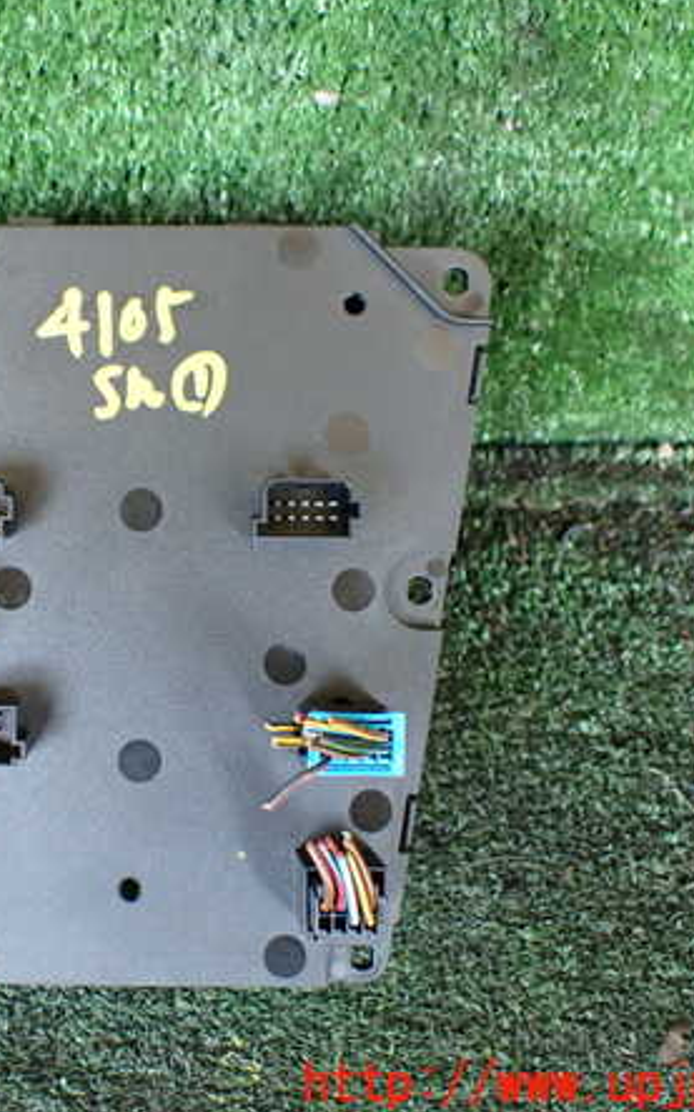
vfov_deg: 46.2
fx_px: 1303
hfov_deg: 29.0
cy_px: 553
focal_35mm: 43
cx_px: 118
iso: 800
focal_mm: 5.4
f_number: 2.3
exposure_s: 1/100
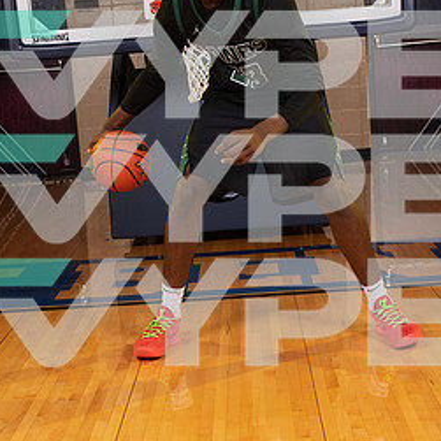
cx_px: 228
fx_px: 1009
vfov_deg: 24.6
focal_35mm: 70
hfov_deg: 24.7
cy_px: 190
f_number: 7.1
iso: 320
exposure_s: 1/320
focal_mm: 46
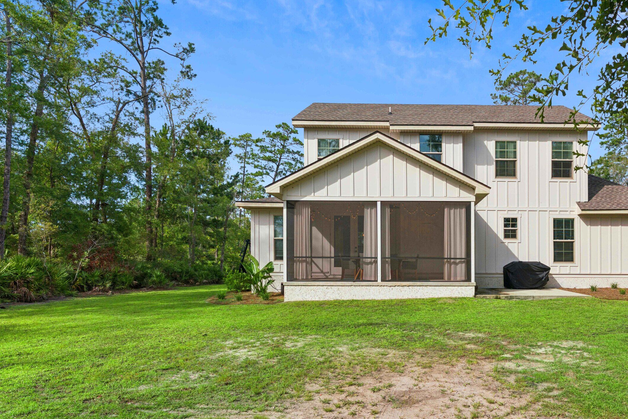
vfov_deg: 49.1
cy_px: 259
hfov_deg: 67.4
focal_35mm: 26
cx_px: 421
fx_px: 454
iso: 250
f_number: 8
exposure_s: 1/640
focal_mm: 18
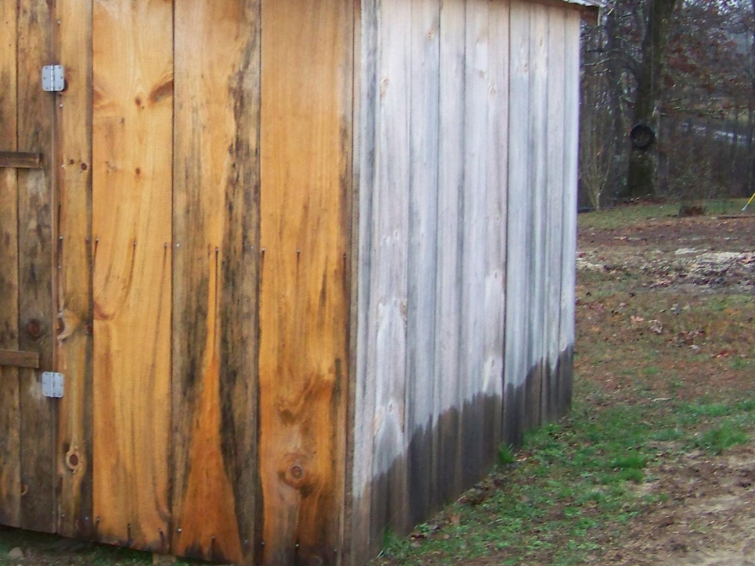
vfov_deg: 21.0
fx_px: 1526
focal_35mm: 70
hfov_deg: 27.1
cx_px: 133
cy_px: 206
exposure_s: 1/60
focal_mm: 6.3
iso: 200
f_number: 2.8
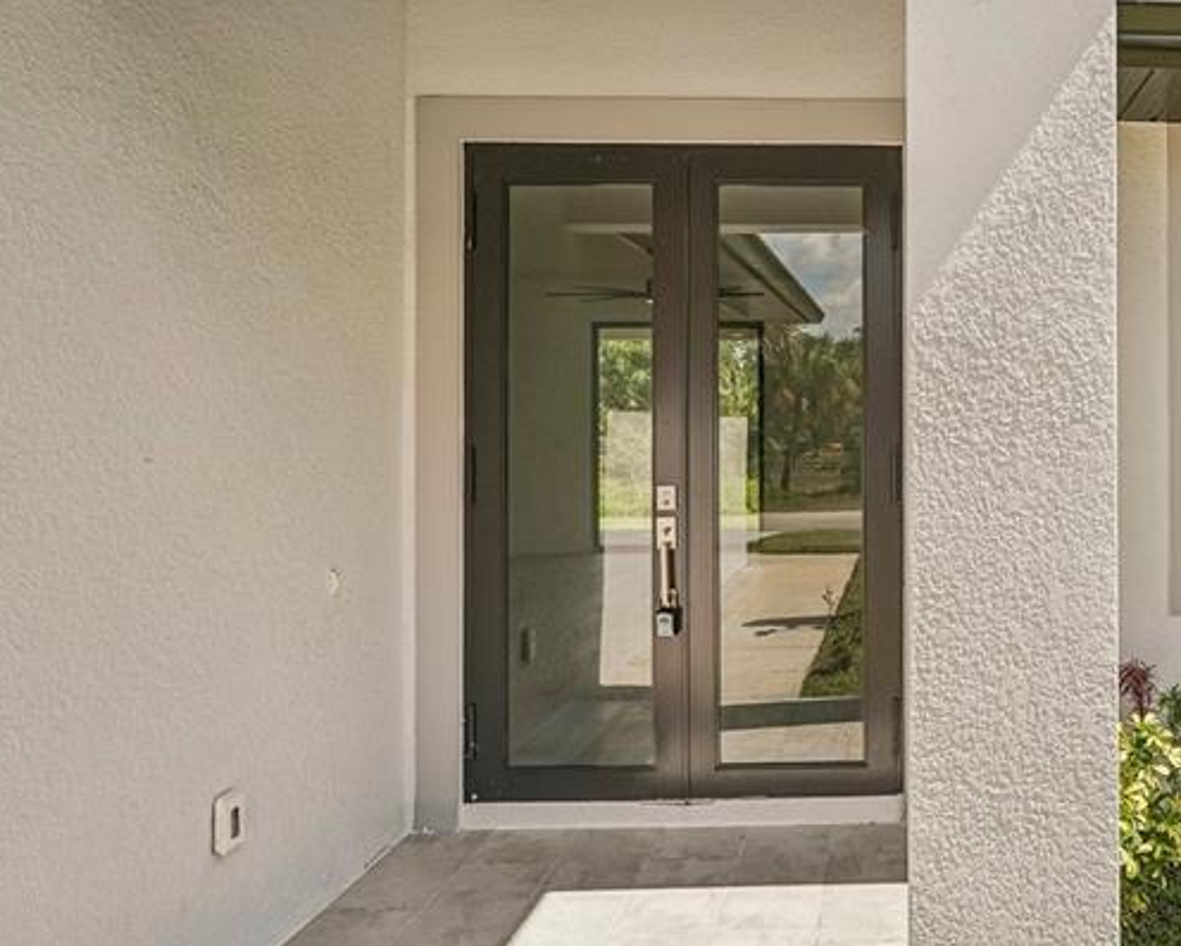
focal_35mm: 31
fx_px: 1084
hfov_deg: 53.2
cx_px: 955
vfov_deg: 46.9
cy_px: 391
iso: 400
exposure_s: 1/800
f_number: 8
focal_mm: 16
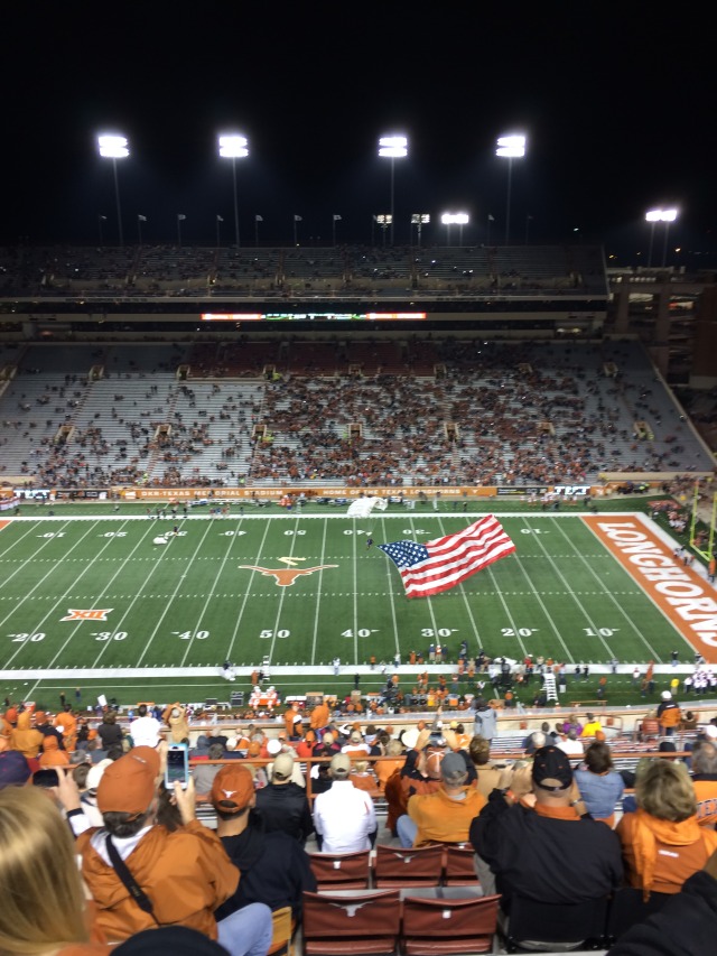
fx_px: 801
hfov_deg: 48.2
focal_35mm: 29
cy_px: 478
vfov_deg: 61.7
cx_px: 358
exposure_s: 1/30
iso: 50
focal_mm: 4.15
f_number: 2.2
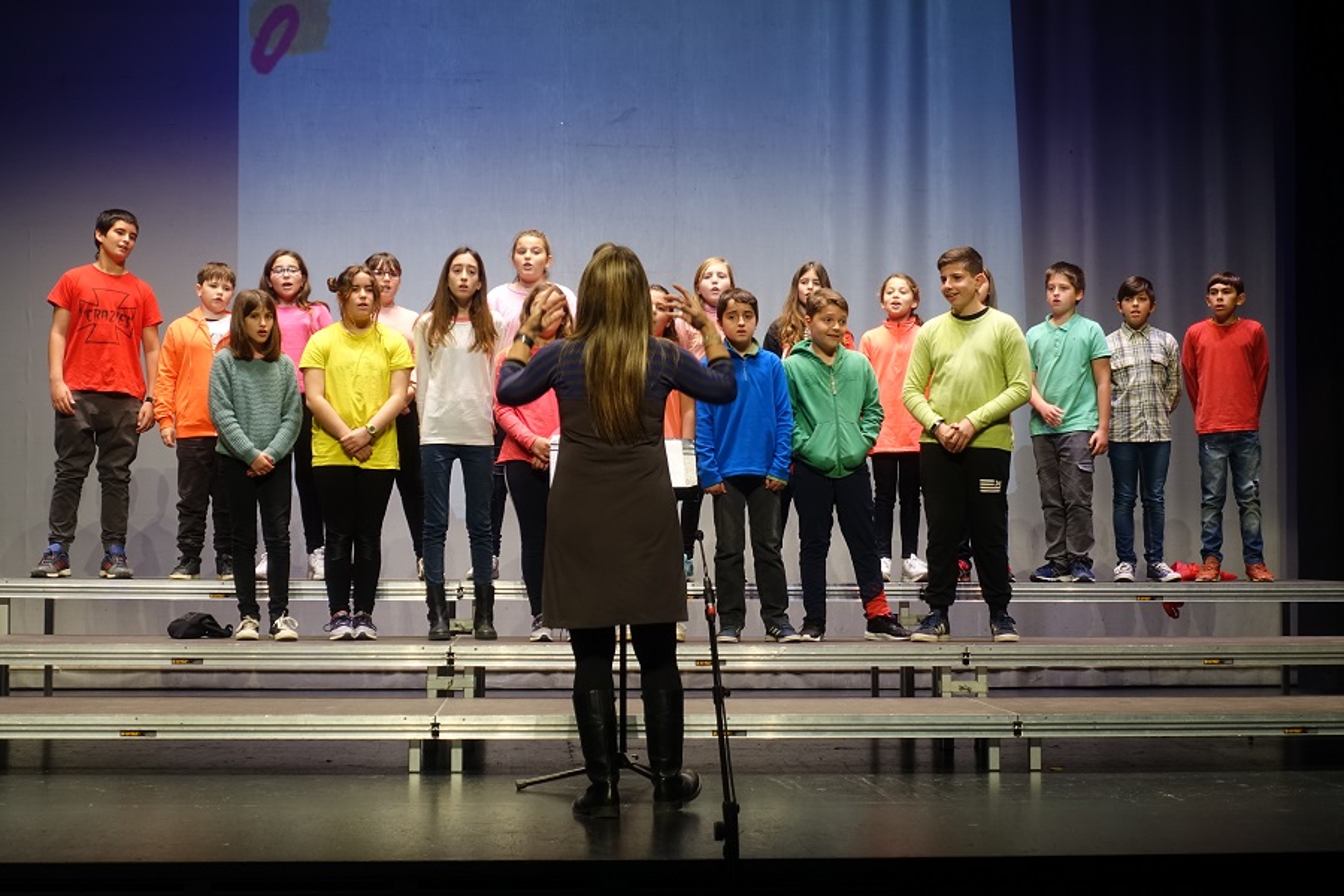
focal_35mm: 58
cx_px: 672
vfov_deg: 23.4
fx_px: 2165
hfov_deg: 34.5
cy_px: 448
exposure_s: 1/60
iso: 250
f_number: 2.8
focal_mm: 21.39
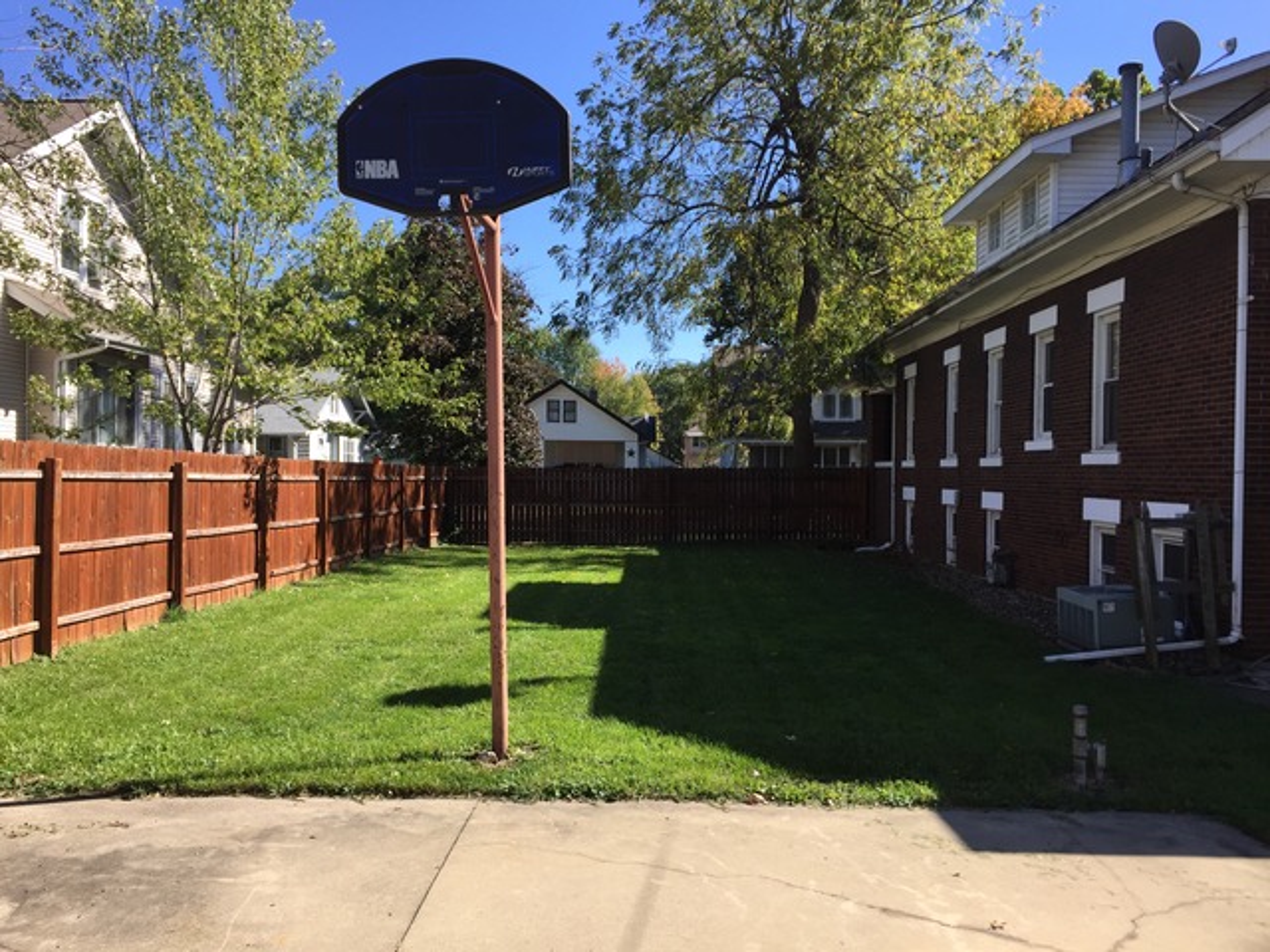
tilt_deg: +0.3
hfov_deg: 61.7
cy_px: 476
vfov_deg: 48.2
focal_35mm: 29
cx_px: 635
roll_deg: -1.1
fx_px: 1064
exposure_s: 1/942
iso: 32
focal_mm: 4.15
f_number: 2.2
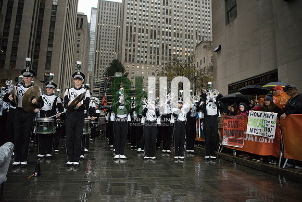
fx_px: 201
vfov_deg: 53.2
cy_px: 101
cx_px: 151
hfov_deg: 73.7
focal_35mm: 24
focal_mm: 24
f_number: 2.8
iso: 10000
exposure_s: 1/4000
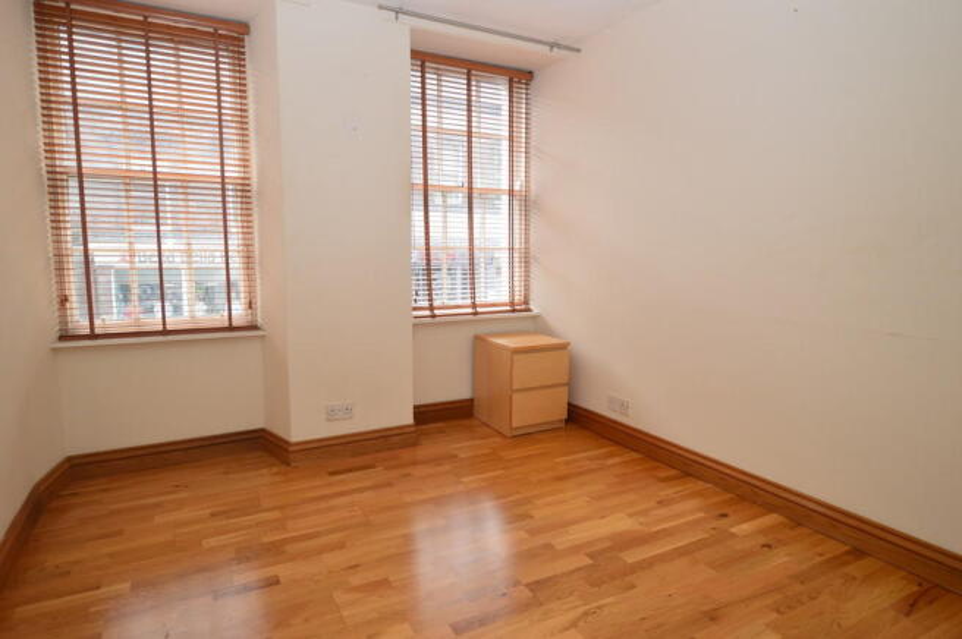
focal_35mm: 21
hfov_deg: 81.3
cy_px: 320
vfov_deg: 59.4
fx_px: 561
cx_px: 481
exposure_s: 1/100
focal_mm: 14
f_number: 5
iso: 160
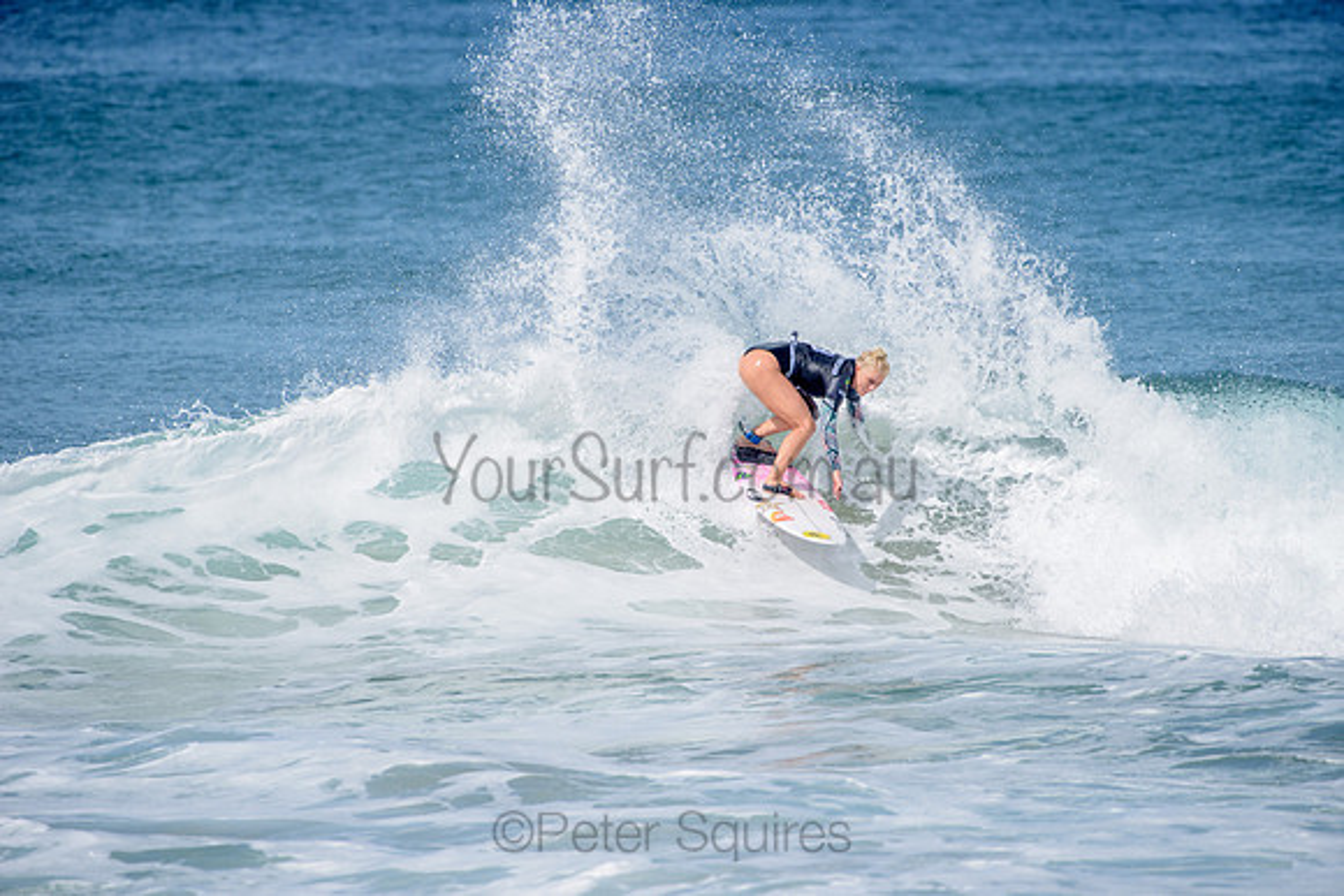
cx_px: 672
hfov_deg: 4.1
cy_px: 448
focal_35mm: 500
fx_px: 18670
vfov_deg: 2.8
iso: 250
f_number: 6.3
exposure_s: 1/2500
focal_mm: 500
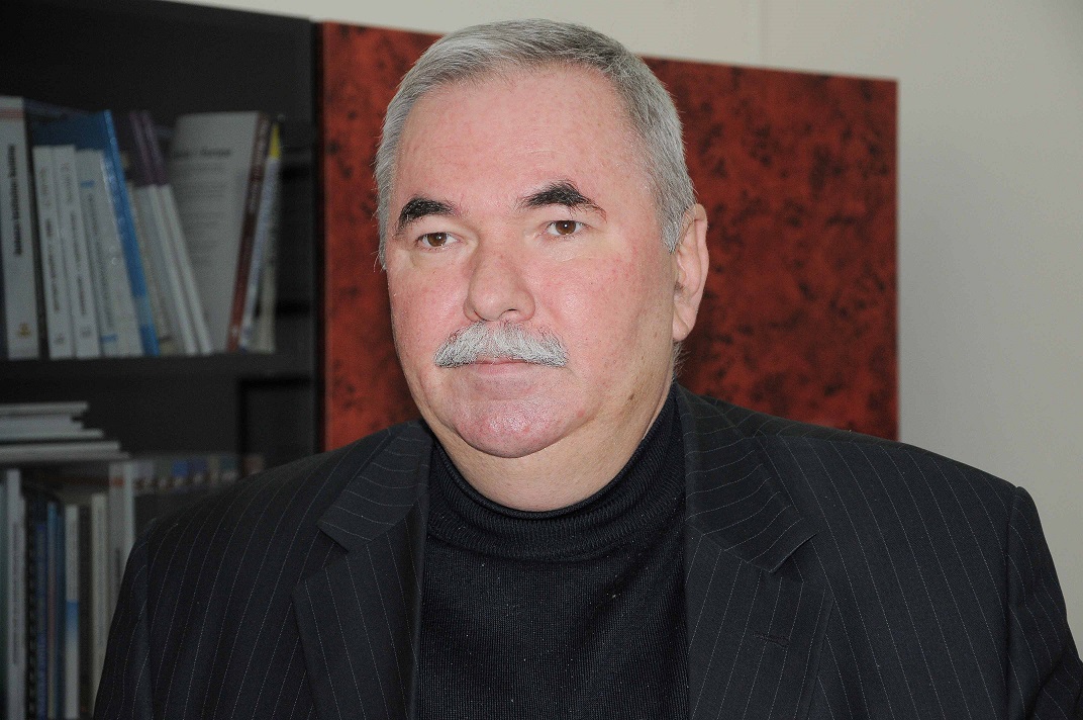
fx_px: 2614
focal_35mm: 87
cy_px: 360
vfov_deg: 15.7
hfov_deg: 23.4
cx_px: 542
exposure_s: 1/160
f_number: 5
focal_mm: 58
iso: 640
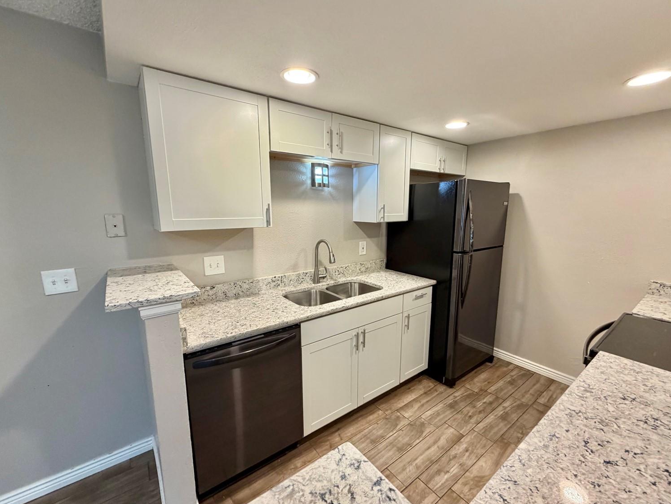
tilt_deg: -10.8
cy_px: 260
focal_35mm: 15
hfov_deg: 98.1
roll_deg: +0.2
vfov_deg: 81.7
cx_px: 345
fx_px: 291
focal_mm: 2.22
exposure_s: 1/120
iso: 250
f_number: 2.2
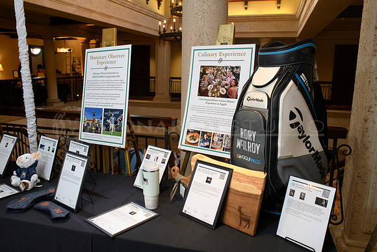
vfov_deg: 46.4
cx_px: 188
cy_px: 126
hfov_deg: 65.5
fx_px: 293
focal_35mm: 28
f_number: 6.3
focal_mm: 28
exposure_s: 1/80
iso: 3200
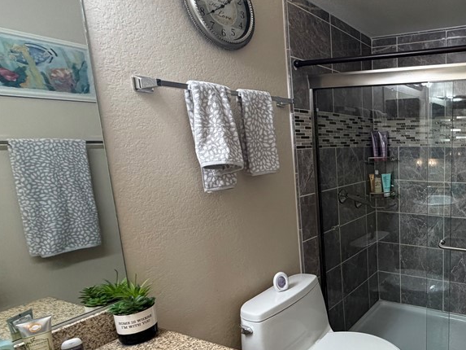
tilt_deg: -10.8
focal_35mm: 25
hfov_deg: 59.8
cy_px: 200
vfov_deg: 54.7
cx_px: 413
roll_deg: +0.5
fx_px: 337
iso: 320
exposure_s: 1/120
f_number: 2.2
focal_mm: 2.22
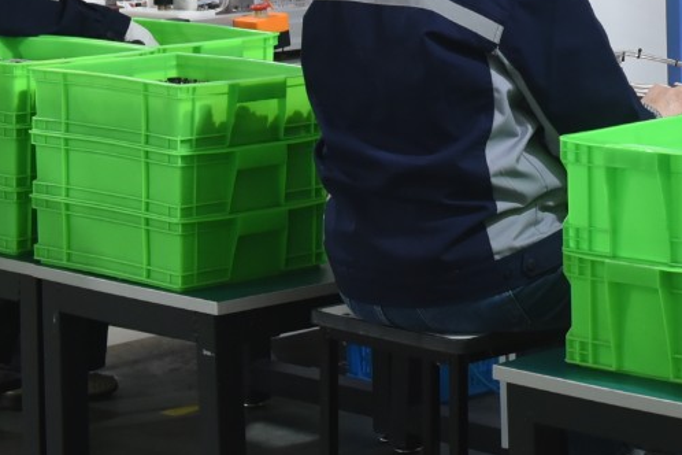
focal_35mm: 135
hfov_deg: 14.3
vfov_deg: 9.9
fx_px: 2557
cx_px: 996
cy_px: -195
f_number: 5.6
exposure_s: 1/30
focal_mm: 35
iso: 1000
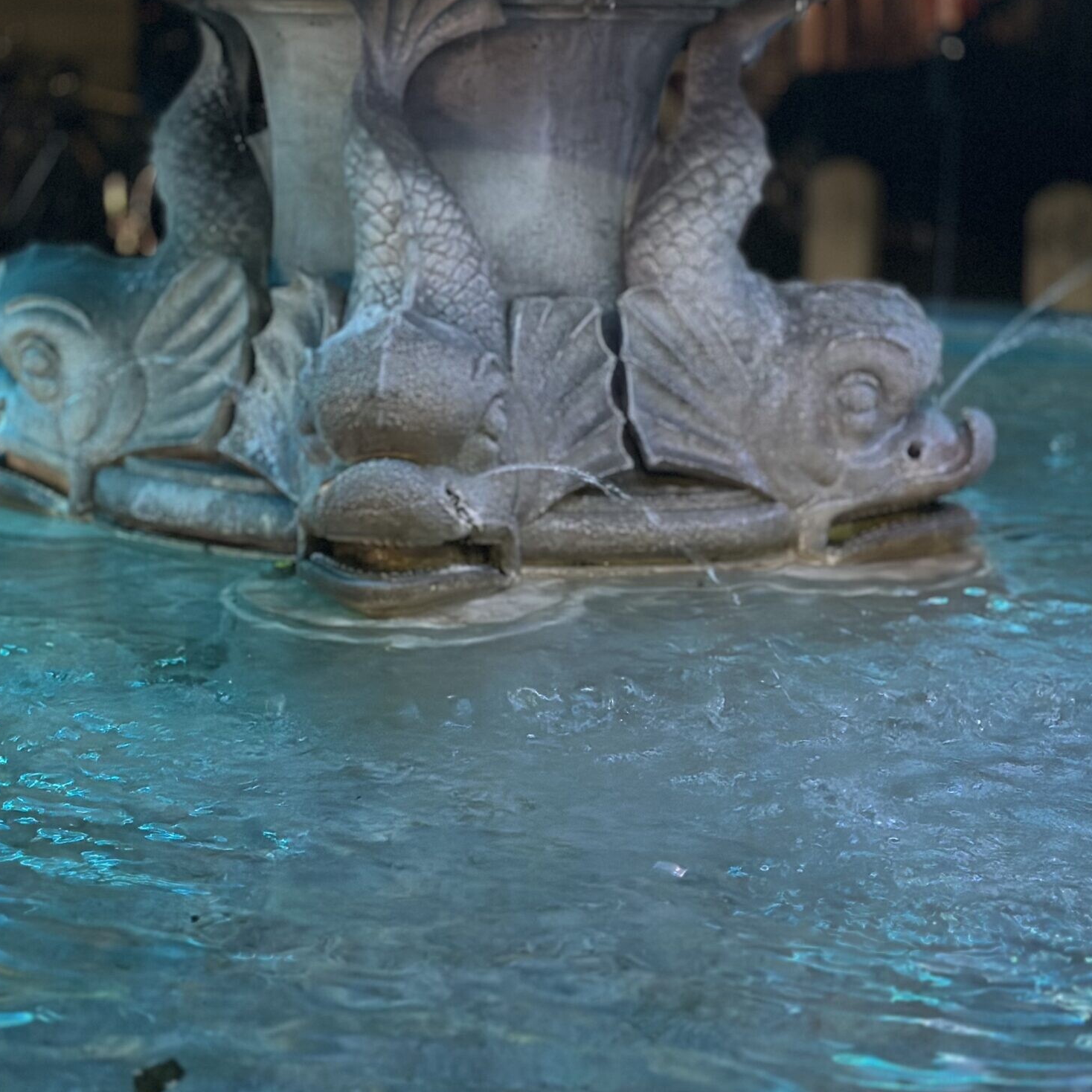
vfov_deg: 23.3
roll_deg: -1.0
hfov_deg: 23.4
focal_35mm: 74
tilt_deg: -11.4
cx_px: 538
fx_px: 2641
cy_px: 443
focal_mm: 6.86
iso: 800
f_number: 1.78
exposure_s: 1/25
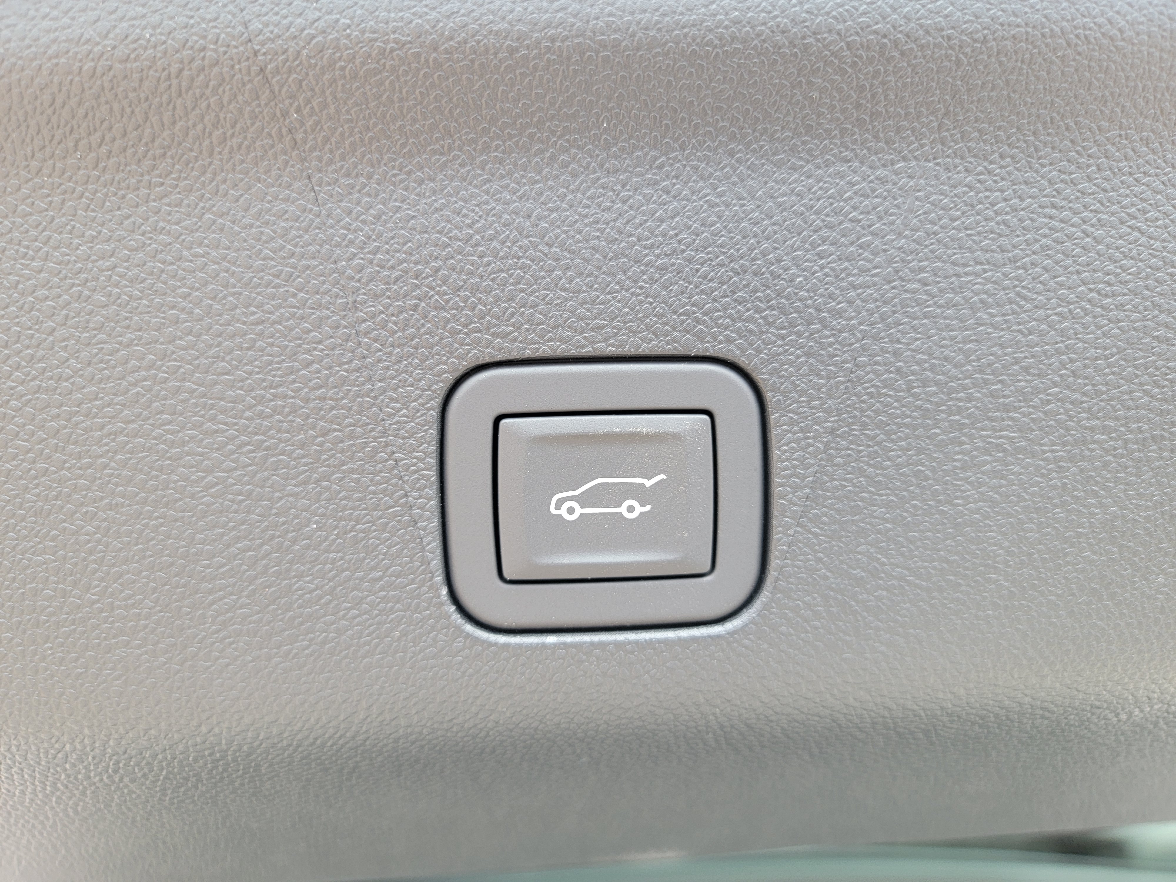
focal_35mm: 24
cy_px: 441
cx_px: 588
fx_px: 815
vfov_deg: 56.8
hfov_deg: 71.6
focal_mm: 6.7
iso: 125
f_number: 1.8
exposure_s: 1/120
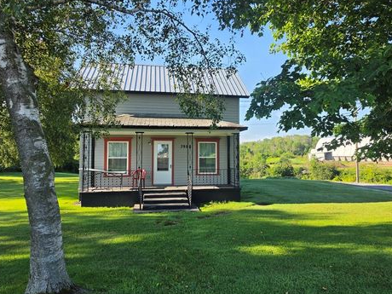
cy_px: 149
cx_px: 200
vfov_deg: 54.9
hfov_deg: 69.4
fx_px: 283
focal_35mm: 25
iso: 64
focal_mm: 6.5
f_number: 1.4
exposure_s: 1/2565
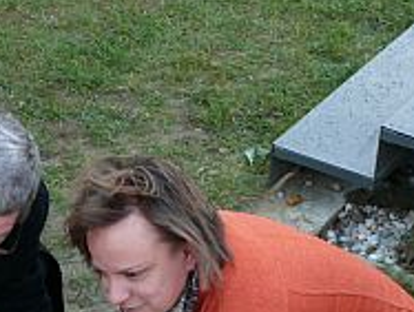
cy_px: 316
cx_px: 131
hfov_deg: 21.9
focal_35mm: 89
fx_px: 1066
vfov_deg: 16.3
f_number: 2.8
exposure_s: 1/100
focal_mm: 7.8
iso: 100
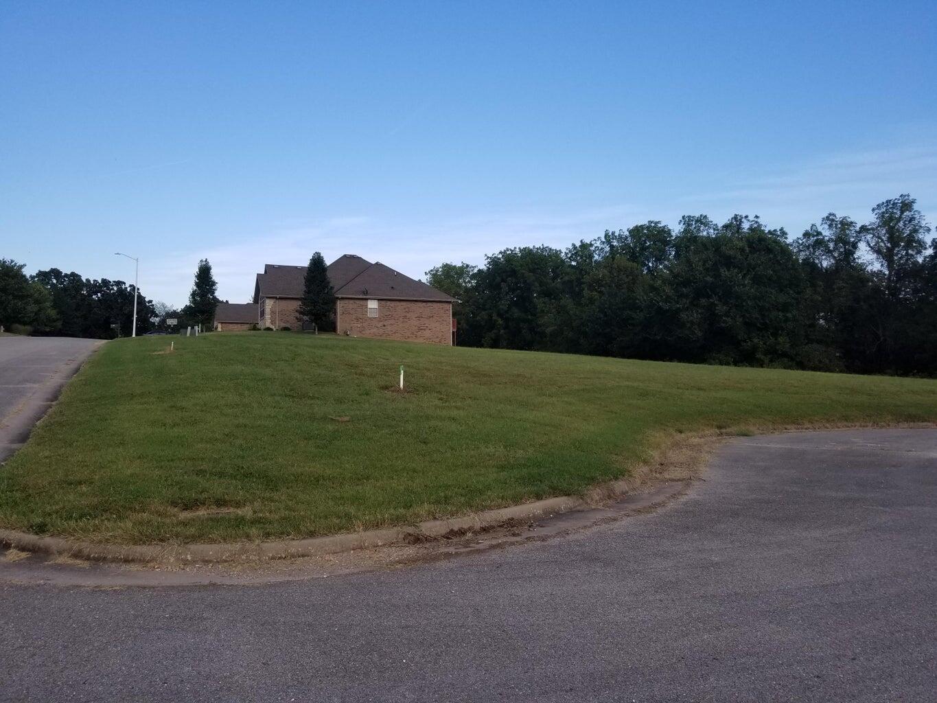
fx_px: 704
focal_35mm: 26
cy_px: 352
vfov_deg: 53.1
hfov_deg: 67.3
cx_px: 468
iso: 50
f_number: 1.7
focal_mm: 4.3
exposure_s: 1/840
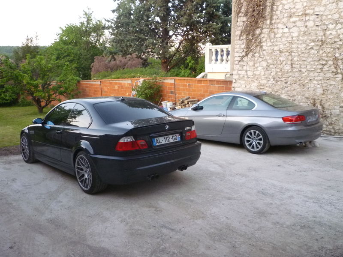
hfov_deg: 60.0
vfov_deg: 46.8
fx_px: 297
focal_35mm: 30
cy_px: 128
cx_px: 172
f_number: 3.3
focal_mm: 5.2
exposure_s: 1/30
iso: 400
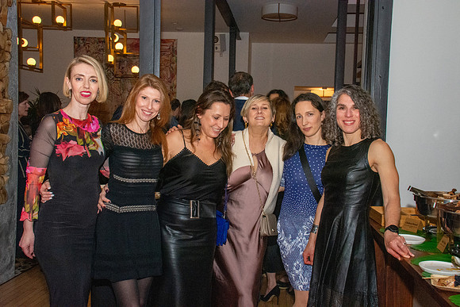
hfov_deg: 46.4
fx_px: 537
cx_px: 230
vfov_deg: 31.9
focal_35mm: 42
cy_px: 154
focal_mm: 28
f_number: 14
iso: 5000
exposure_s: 1/160
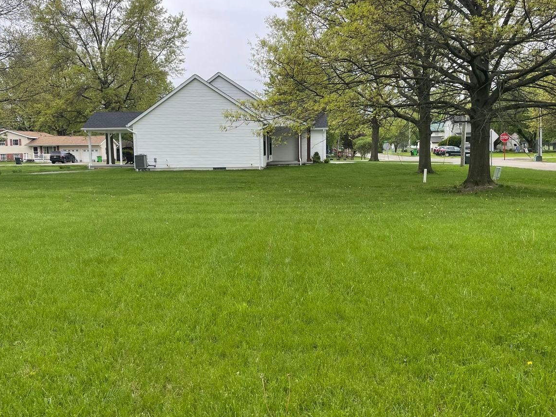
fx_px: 546
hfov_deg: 53.8
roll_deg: -0.6
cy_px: 203
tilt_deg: -5.9
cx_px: 237
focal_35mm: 34
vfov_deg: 41.8
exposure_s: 1/1043
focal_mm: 4.2
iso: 32
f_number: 1.6
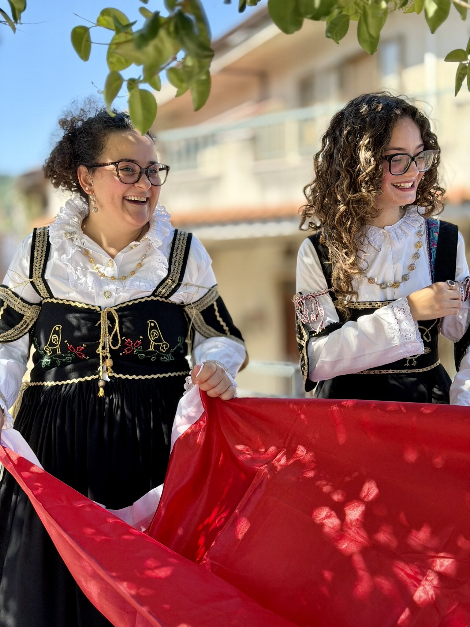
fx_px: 869
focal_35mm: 48
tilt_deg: -3.7
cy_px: 314
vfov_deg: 39.7
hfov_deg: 30.3
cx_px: 235
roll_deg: +0.9
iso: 100
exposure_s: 1/1353
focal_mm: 6.76
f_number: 1.78
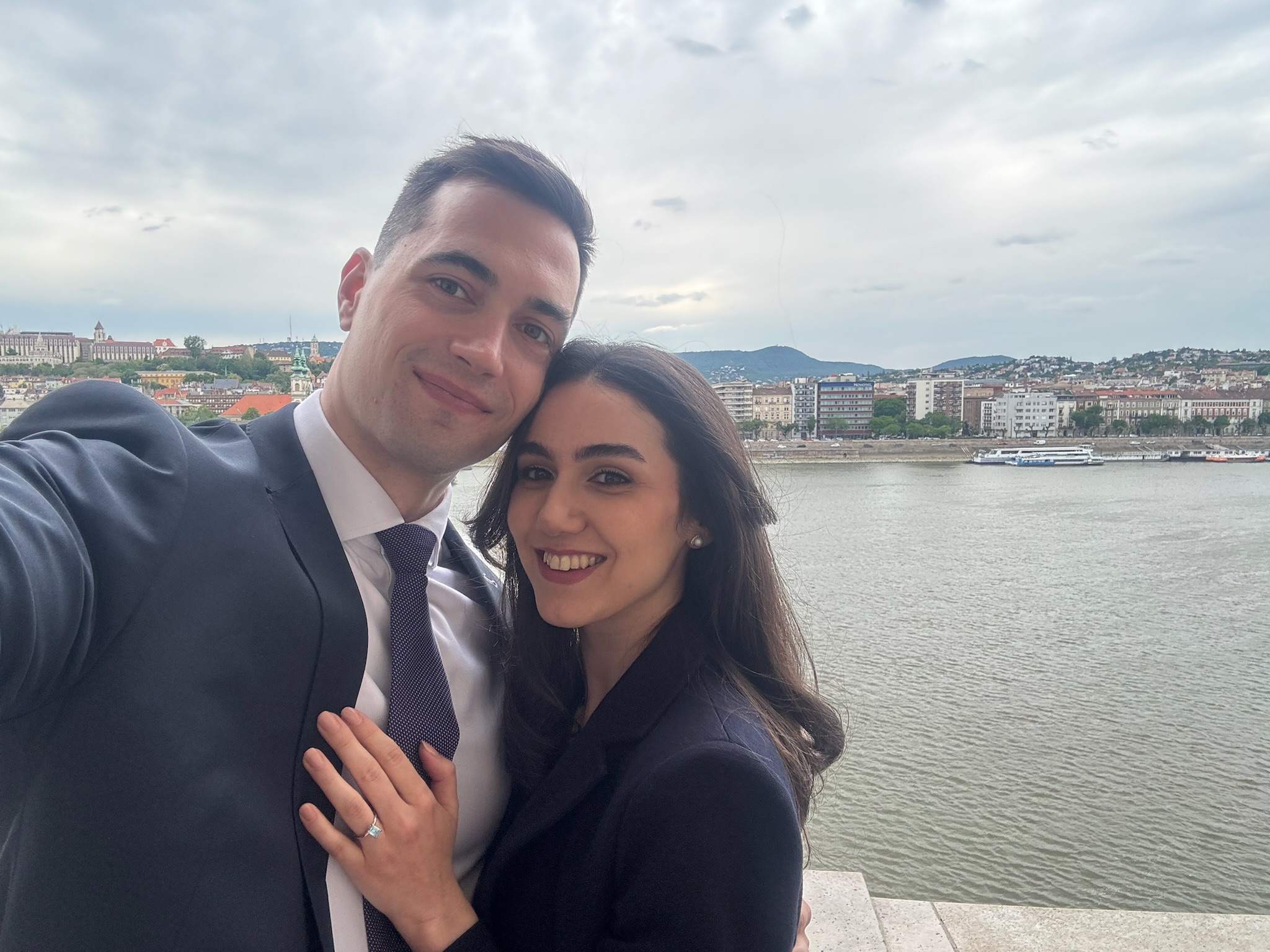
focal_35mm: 23
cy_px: 476
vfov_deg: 58.9
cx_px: 635
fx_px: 844
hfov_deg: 73.9
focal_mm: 2.69
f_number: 1.9
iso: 40
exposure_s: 1/155
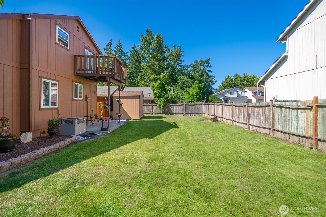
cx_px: 163
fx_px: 163
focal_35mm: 18
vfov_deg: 67.4
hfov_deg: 90.0
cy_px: 108
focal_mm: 18
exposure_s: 1/125
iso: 80
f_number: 7.1
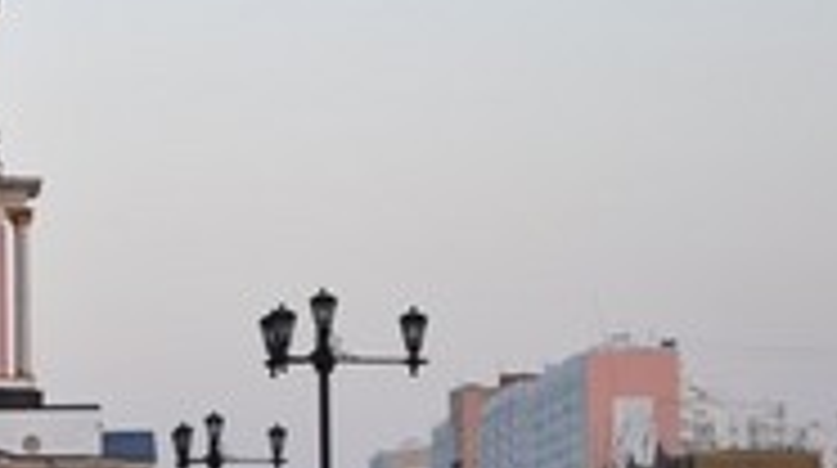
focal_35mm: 296
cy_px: 310
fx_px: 6560
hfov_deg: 7.3
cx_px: -76
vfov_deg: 4.1
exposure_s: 1/60
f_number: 8
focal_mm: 70
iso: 200
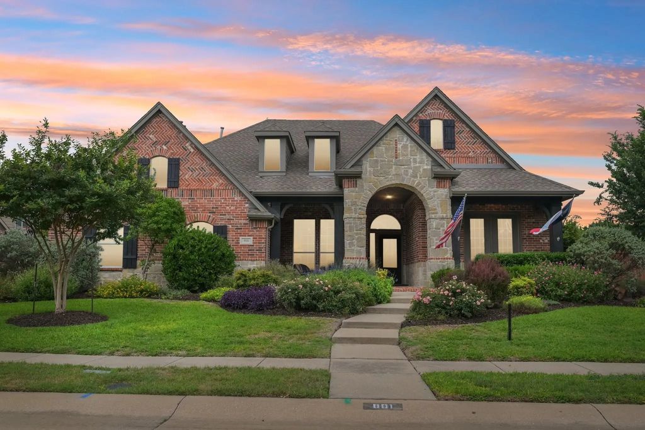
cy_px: 215
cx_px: 322
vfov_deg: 43.6
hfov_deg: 61.9
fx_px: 538
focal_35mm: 30
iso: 400
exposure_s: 1/200
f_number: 8
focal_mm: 30
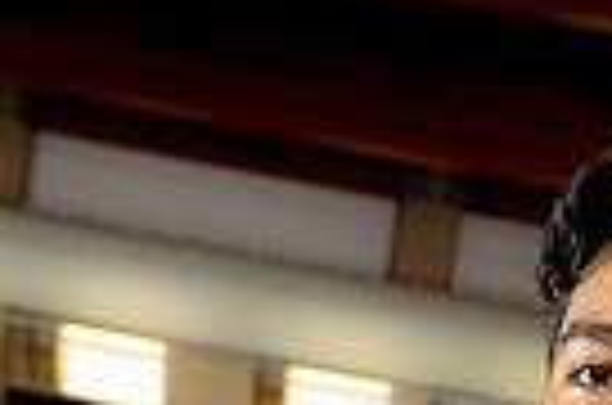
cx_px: 598
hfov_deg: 16.0
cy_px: 990
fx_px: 2137
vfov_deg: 9.5
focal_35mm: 126
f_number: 5.6
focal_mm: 38
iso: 320
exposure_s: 1/250
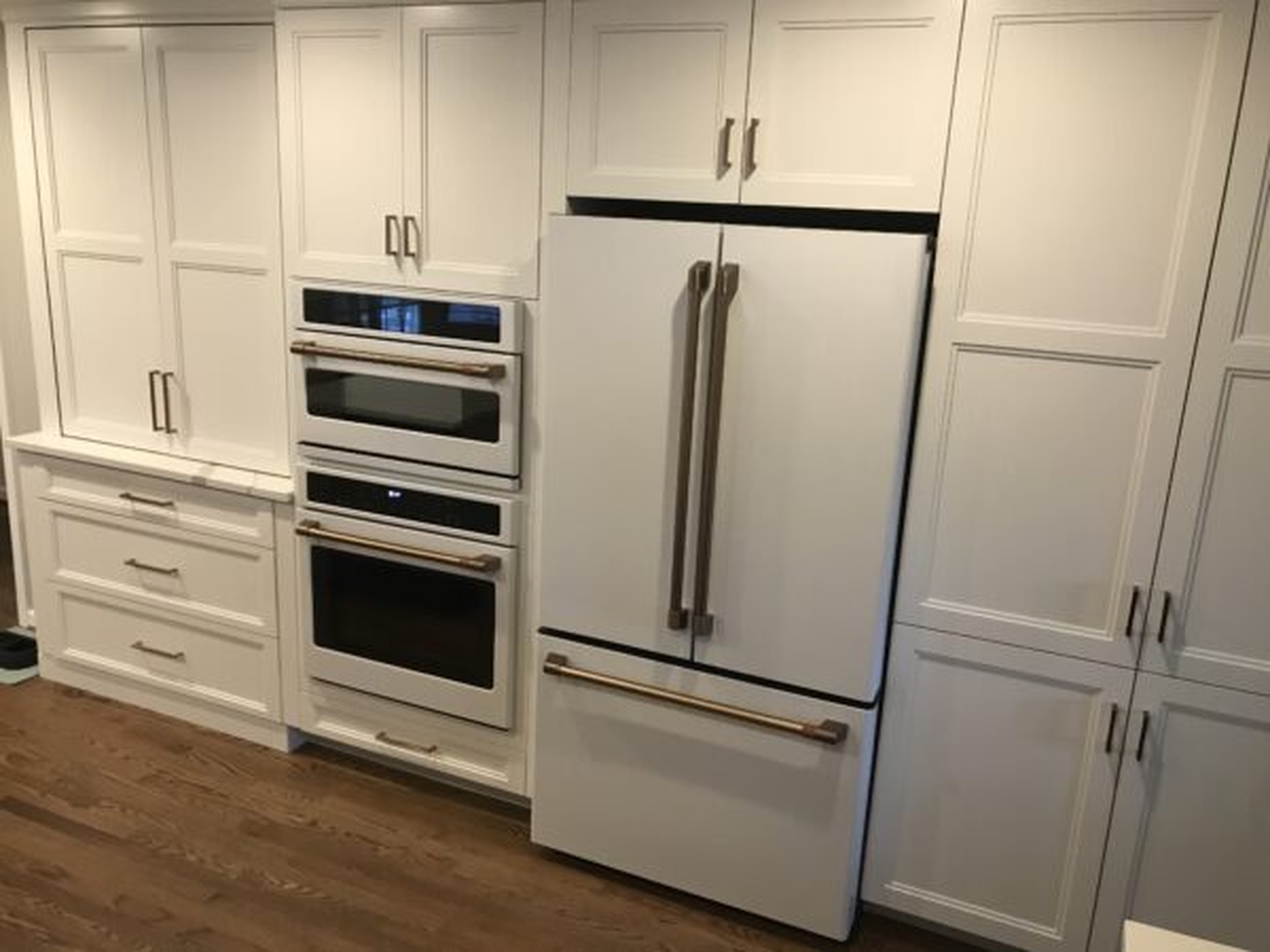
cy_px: 476
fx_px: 1027
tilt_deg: -15.7
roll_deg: -2.5
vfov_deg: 49.7
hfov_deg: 63.4
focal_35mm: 28
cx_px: 635
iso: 50
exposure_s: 1/15
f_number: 1.8
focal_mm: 3.99
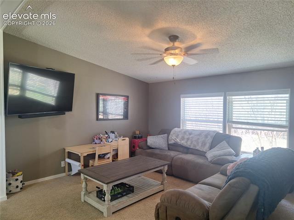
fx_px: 195
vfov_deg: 58.8
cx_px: 147
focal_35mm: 23
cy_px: 110
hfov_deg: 74.0
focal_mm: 5.54
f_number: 1.8
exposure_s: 1/50
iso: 80
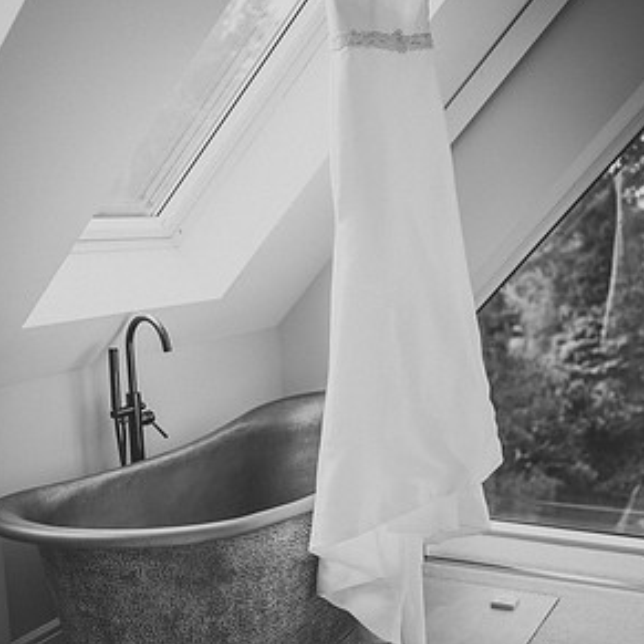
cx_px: 318
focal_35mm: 46
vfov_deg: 36.8
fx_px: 968
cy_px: 328
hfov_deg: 36.8
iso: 100
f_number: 1.8
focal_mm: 35
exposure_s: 1/2500
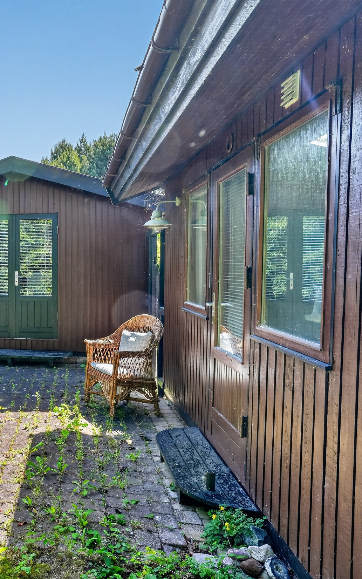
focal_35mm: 30
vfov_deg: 62.9
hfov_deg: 35.4
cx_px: -41
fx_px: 473
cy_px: 282
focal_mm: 19
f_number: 8
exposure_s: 1/40
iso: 400
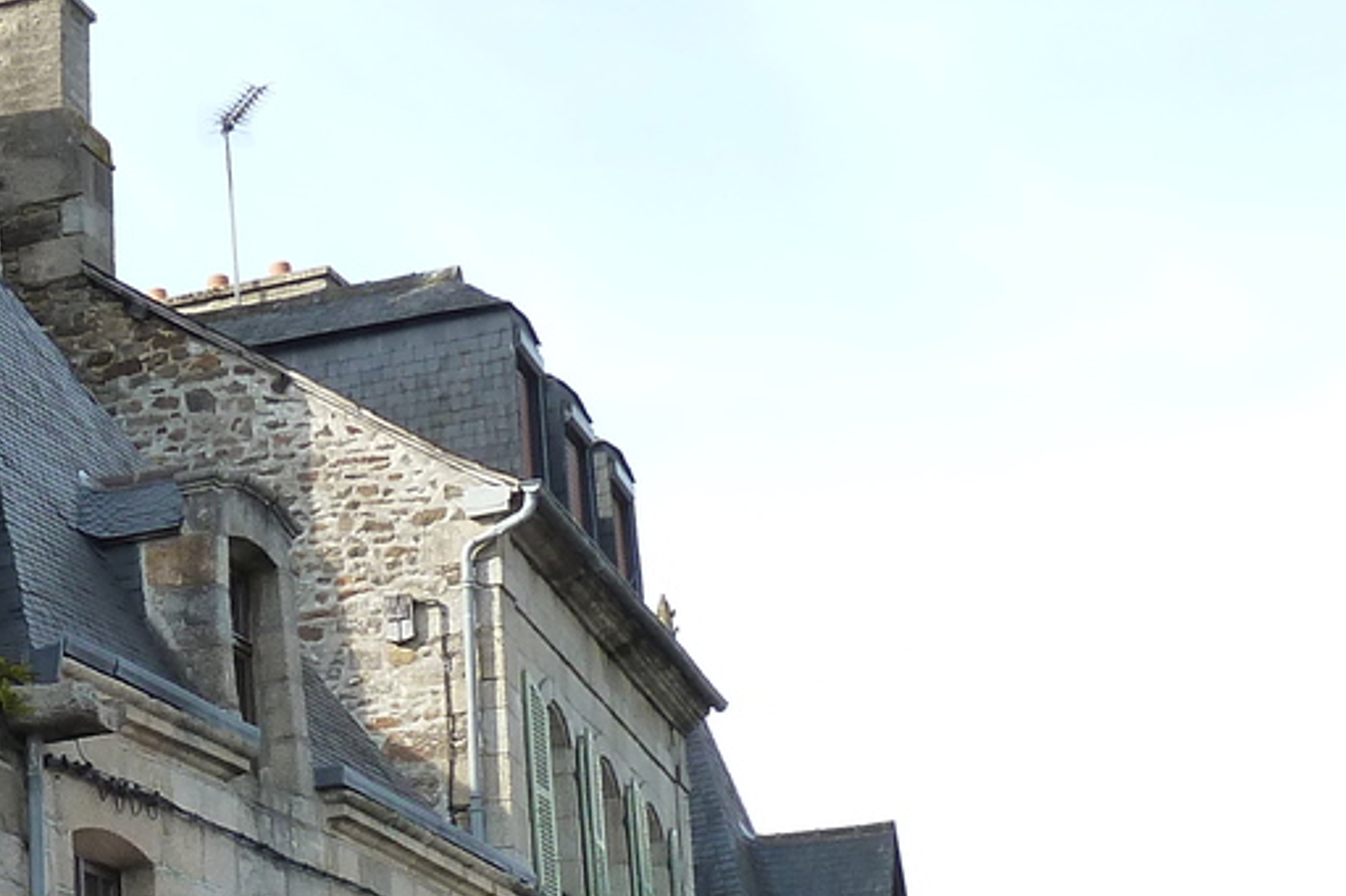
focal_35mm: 104
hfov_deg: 18.4
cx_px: -371
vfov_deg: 12.8
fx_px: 3887
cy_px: 1059
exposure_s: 1/200
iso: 125
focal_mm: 5.3
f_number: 4
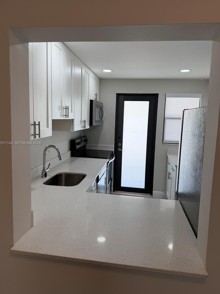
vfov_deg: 69.4
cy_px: 143
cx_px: 108
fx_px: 212
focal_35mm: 25
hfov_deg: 54.9
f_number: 1.78
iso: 100
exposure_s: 1/368
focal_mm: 6.76
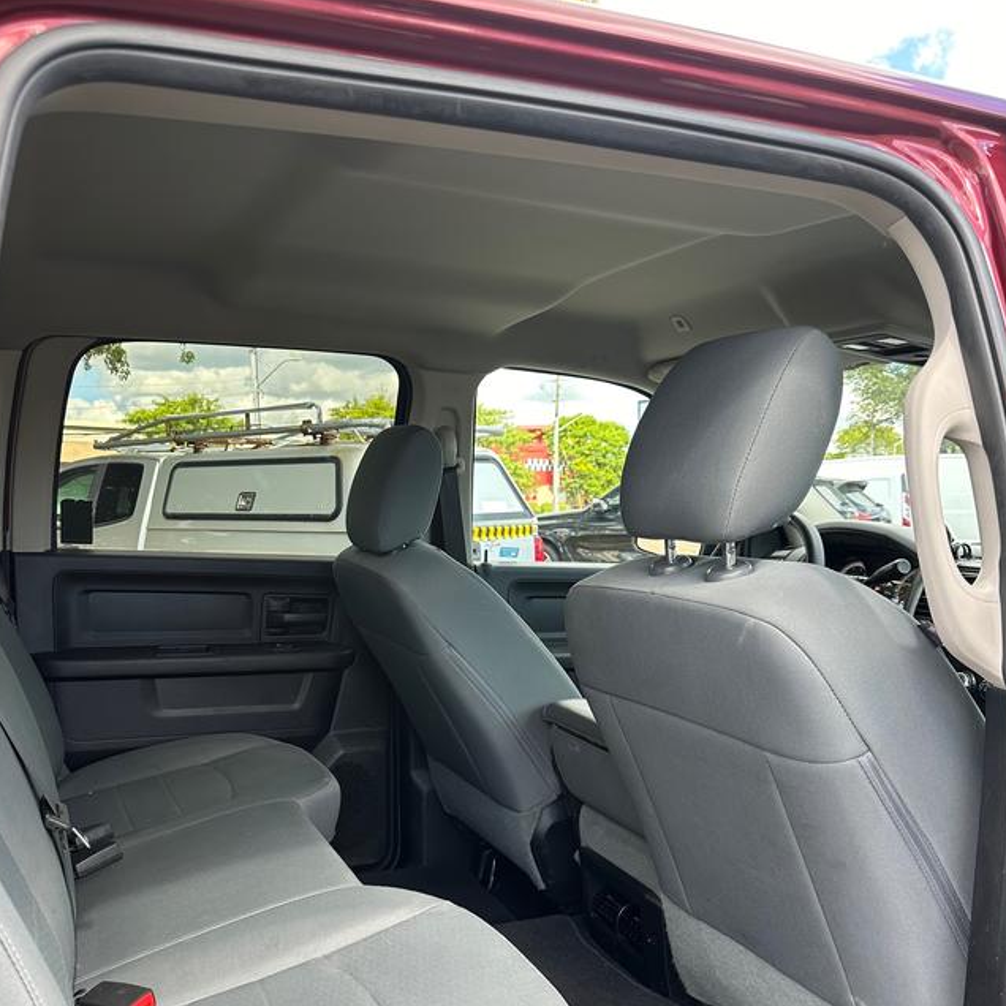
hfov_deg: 51.0
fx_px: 1052
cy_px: 653
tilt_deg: -7.3
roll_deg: +1.3
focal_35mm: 32
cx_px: 454
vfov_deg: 50.4
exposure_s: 1/279
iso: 80
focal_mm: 6.86
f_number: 1.78
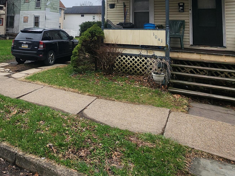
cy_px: 13
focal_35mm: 30
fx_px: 204
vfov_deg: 42.3
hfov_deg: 55.8
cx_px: 48
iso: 50
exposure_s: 1/562
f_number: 2.2
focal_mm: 2.2
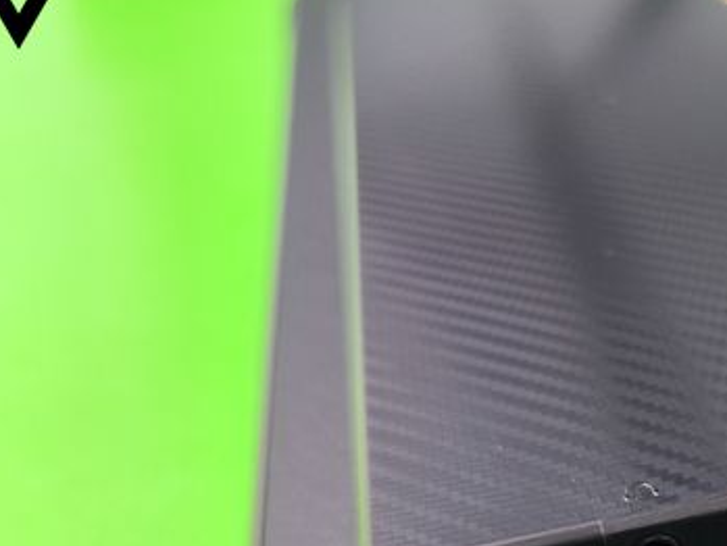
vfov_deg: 25.6
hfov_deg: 31.7
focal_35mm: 55
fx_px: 1155
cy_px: 504
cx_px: 758
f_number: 1.9
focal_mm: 6.92
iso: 243
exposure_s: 1/60
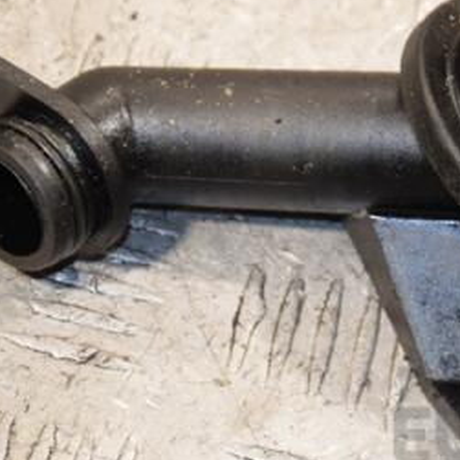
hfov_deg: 7.2
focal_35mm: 244
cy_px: 191
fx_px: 3668
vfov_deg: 7.2
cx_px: 359
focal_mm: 80
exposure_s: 1/125
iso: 800
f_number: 5.3
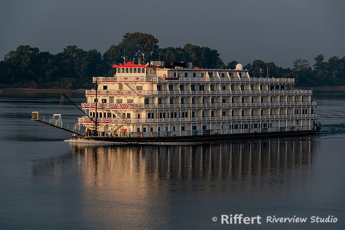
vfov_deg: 9.4
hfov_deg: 14.0
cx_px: 172
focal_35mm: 147
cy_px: 115
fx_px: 1406
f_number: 8
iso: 64
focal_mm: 145
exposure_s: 1/160
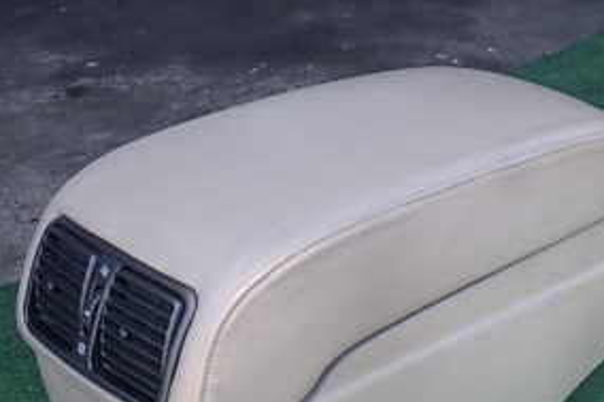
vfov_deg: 20.6
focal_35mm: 66
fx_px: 1107
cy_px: 240
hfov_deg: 29.0
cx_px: 568
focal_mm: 5.4
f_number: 3.2
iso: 100
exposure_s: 1/200
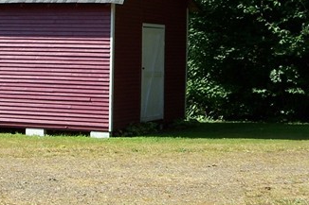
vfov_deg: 11.3
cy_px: 62
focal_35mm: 121
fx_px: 1038
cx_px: 132
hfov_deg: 16.9
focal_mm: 7.8
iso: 64
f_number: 2.8
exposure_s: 1/500
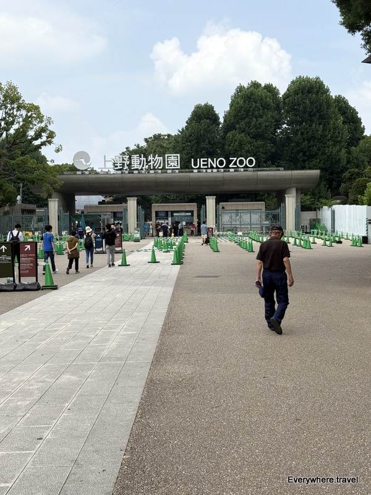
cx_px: 186
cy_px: 248
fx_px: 686
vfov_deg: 39.7
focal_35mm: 48
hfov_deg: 30.3
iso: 64
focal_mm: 6.76
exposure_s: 1/3096
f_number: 1.78
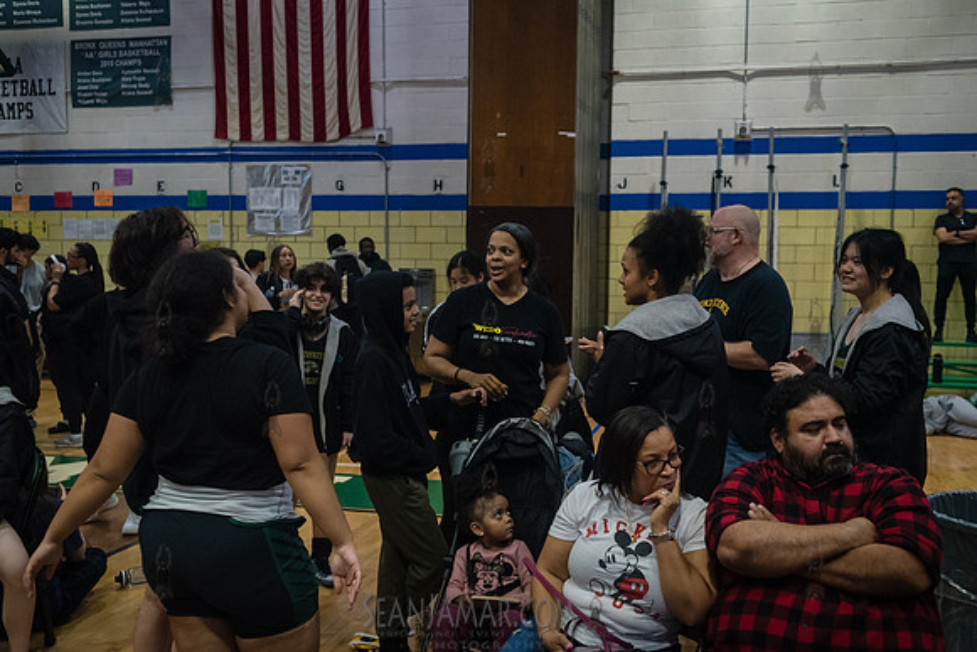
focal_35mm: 37
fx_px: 1011
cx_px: 506
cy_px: 327
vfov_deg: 35.7
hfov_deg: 51.6
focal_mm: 35
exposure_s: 1/800
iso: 5000
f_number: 3.2
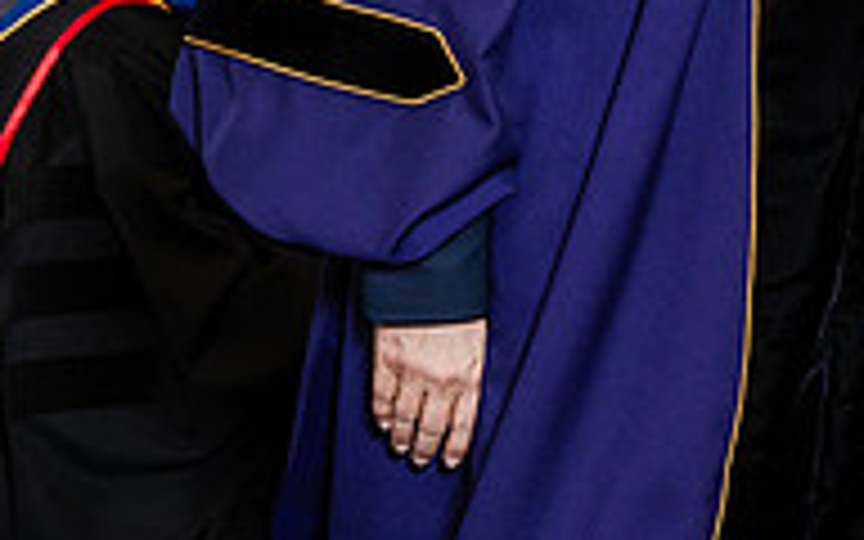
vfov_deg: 6.0
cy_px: -196
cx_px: 1089
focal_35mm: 216
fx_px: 5086
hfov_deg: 9.6
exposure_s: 1/200
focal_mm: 70
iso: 1250
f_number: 4.5
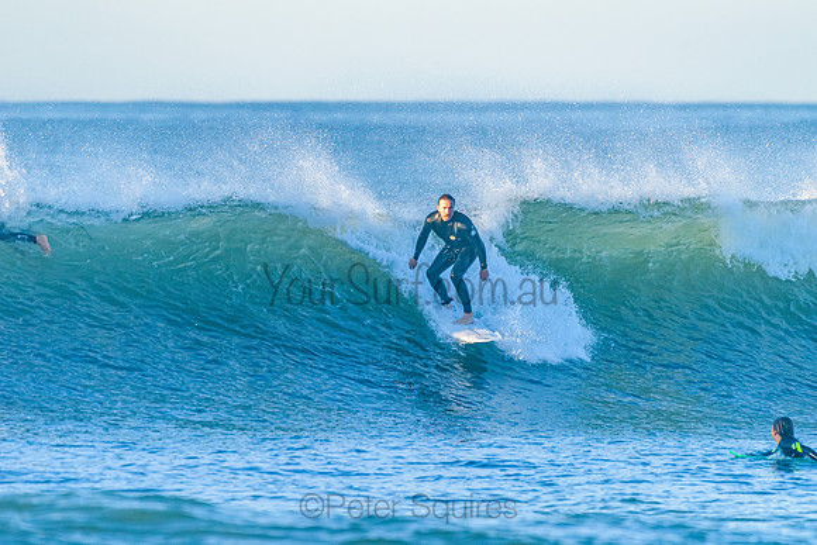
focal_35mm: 608
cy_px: 272
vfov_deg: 2.3
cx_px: 408
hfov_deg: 3.4
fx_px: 13801
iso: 720
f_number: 5.6
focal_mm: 500
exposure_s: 1/2000
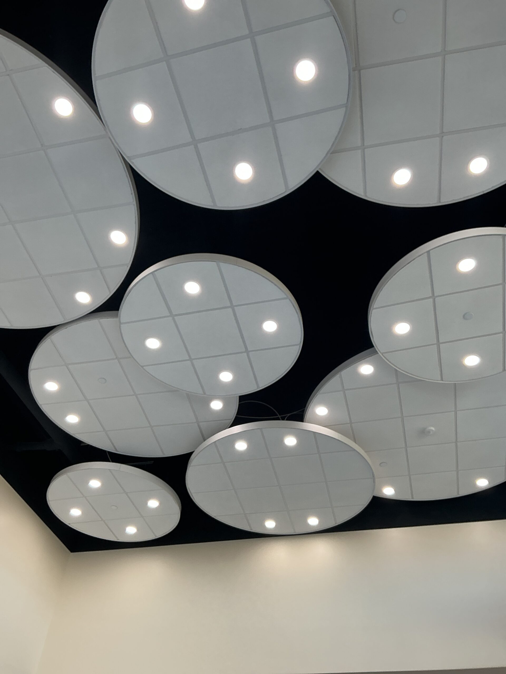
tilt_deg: +47.8
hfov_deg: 48.2
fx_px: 565
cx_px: 253
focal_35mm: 29
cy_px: 337
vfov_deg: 61.7
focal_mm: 3
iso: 20
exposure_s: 1/120
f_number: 1.8
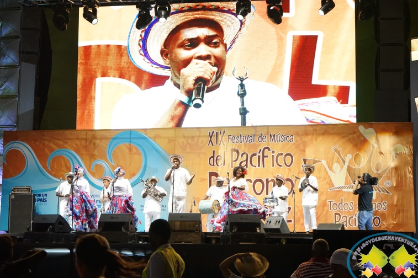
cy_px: 146
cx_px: 211
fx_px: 859
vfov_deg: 18.4
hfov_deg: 27.4
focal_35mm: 74
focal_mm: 70
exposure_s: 1/200
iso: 5000
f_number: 5.6
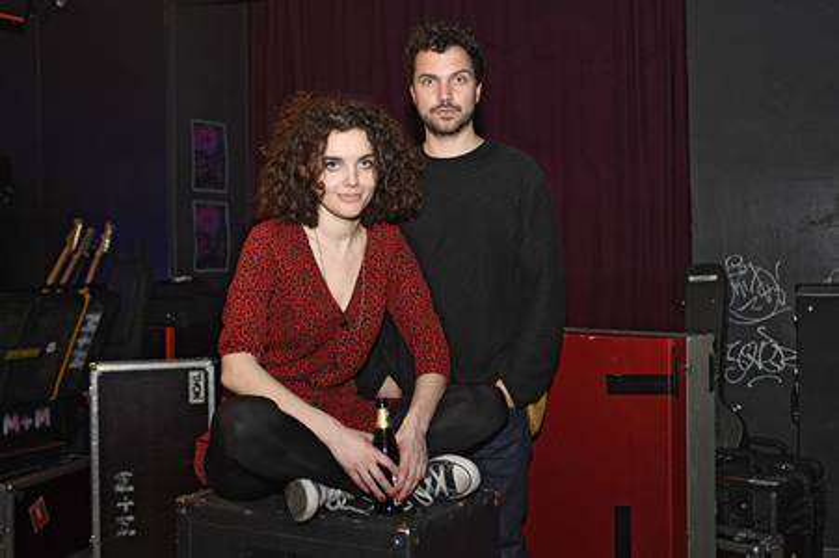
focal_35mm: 44
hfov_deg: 44.5
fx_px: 1025
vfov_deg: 30.5
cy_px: 279
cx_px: 420
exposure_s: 1/320
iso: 800
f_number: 2.8
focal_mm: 44
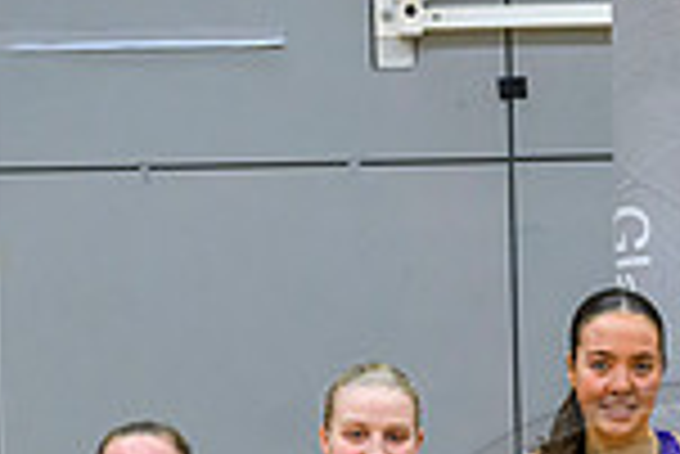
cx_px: 730
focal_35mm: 242
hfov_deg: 8.4
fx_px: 4575
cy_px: 838
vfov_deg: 5.6
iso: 5000
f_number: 4.5
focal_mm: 63
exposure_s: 1/500
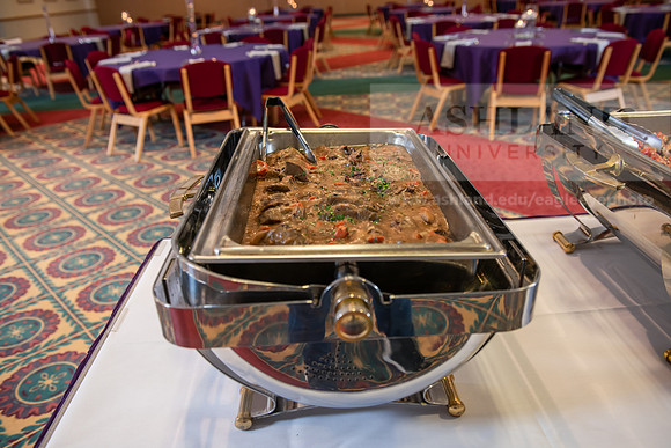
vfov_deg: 46.4
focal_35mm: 28
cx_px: 336
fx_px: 522
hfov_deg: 65.5
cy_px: 224
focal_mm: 28
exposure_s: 1/100
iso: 500
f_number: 3.5
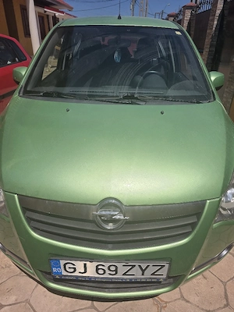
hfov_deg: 58.9
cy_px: 156
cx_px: 117
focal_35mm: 23
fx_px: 207
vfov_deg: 73.9
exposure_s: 1/10000
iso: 40
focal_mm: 6.3
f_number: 1.7
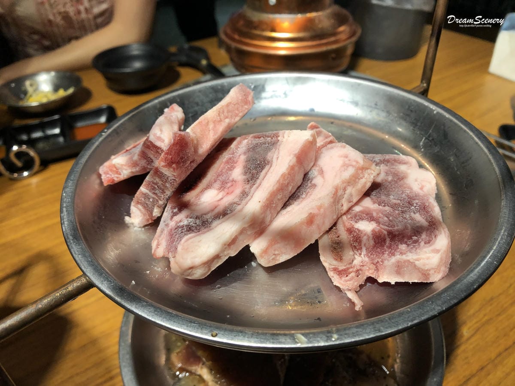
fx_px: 417
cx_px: 258
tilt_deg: -38.3
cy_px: 193
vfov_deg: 49.7
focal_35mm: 28
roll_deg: +1.9
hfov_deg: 63.4
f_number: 1.8
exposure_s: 1/30
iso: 25
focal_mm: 3.99
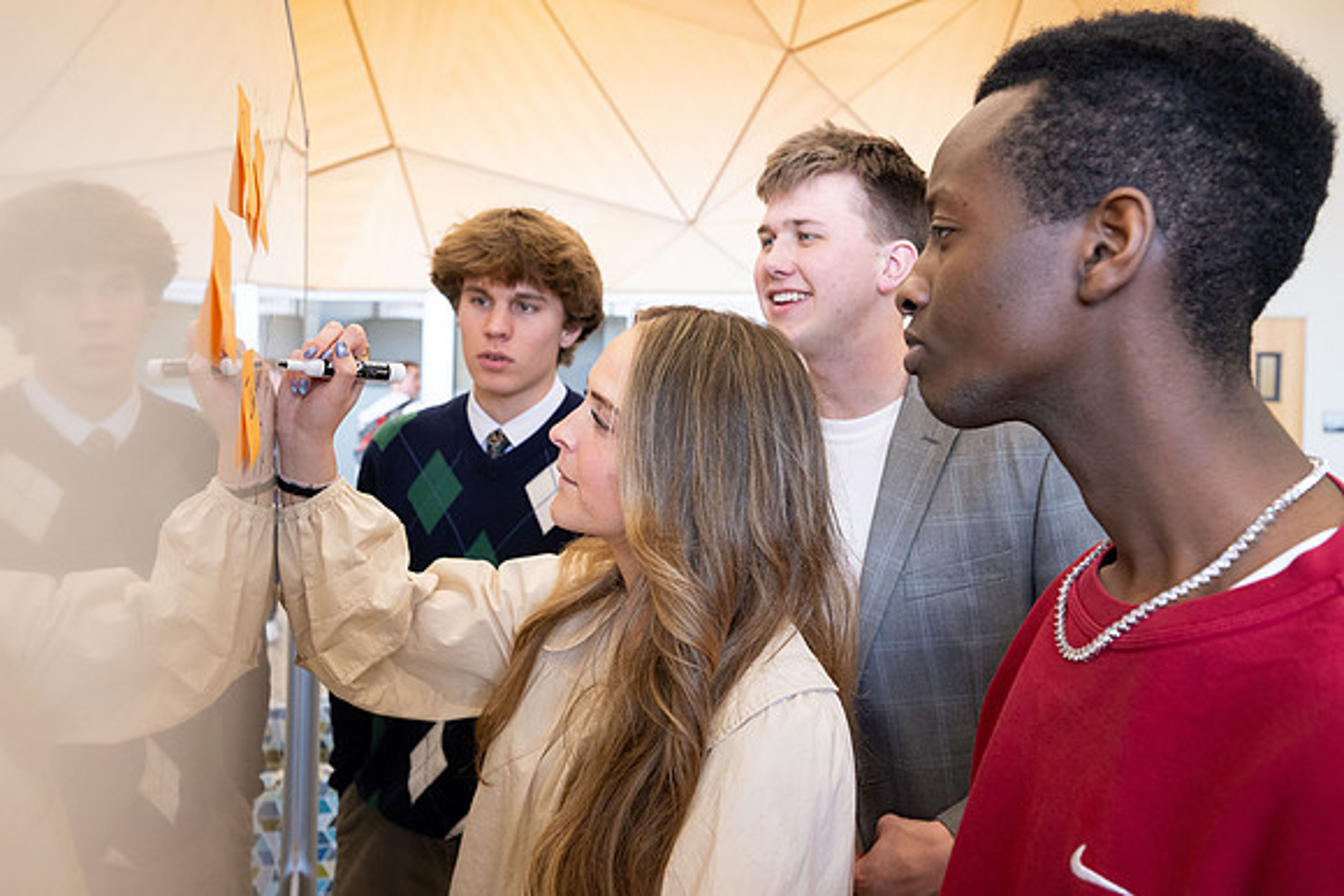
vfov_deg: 48.6
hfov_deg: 68.3
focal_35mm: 27
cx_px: 672
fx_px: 991
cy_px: 390
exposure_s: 1/200
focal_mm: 23.5
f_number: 4
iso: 1000
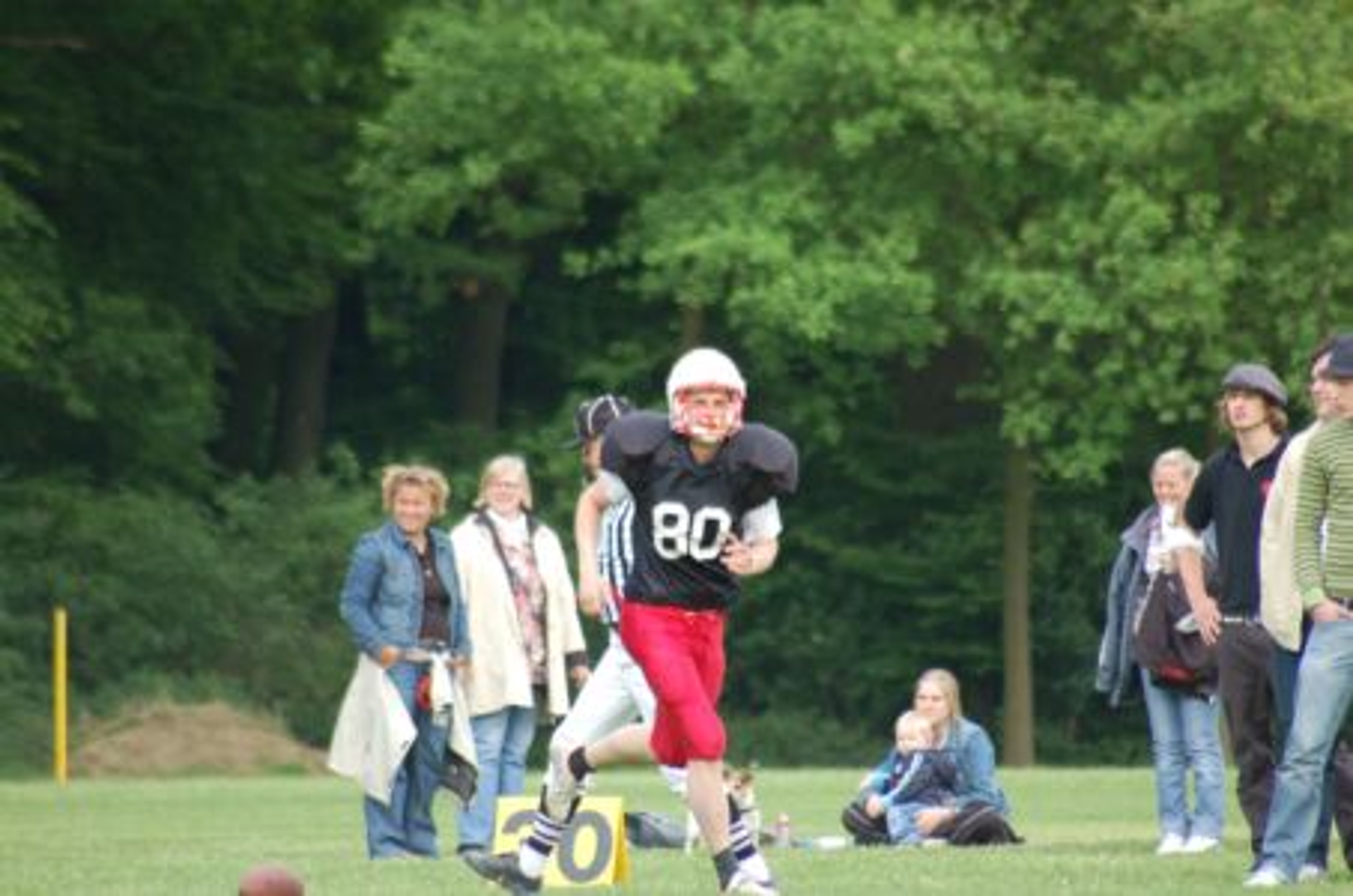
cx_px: 676
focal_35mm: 450
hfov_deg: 4.6
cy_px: 448
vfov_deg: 3.0
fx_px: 16877
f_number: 5.6
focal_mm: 300
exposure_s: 1/500
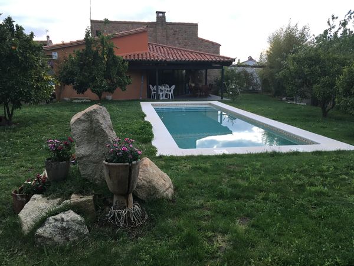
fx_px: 297
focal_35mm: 29
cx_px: 177
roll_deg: +0.4
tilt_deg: -13.0
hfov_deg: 61.7
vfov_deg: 48.2
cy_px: 133
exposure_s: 1/33
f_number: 2.2
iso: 32
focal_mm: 4.15
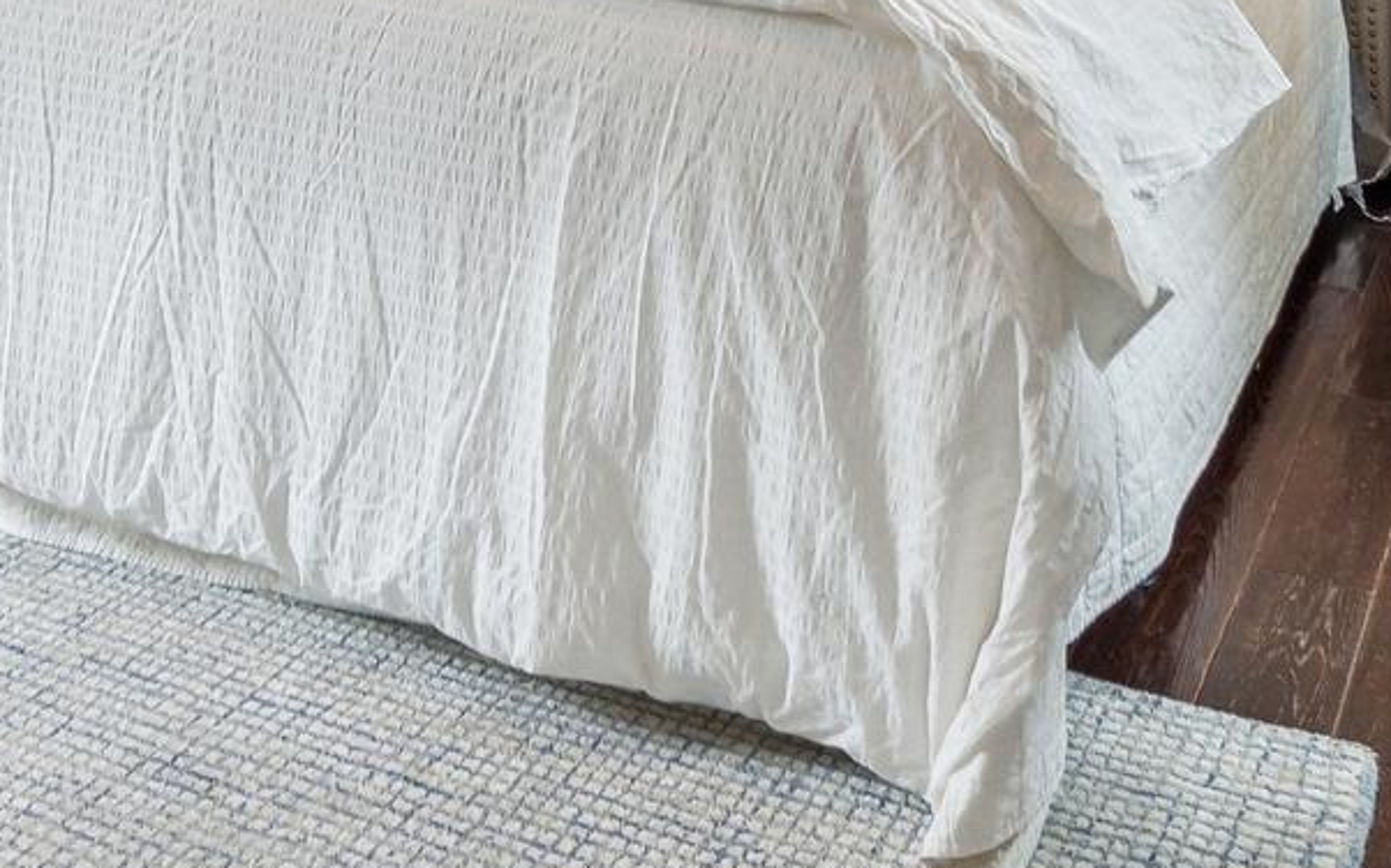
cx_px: 427
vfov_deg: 20.4
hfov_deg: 38.3
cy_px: -514
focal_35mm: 52
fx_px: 1971
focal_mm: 10
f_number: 10
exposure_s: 1/8
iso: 200
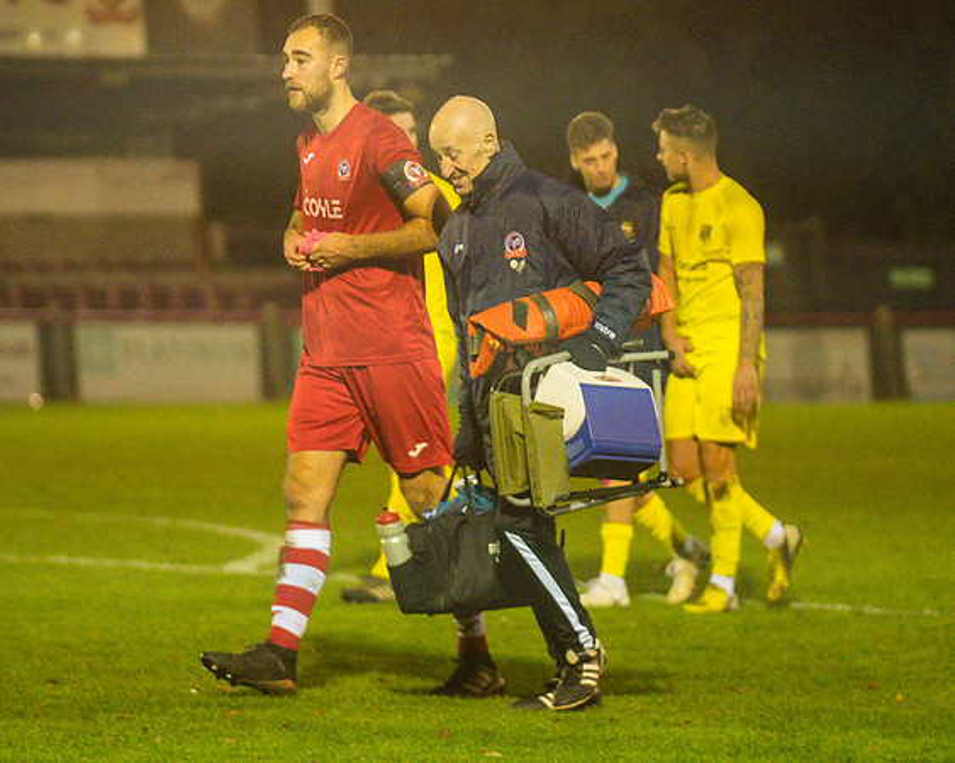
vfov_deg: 5.9
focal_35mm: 262
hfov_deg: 7.4
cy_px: 382
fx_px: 7397
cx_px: 419
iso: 5000
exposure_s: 1/1000
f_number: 2.8
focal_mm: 155
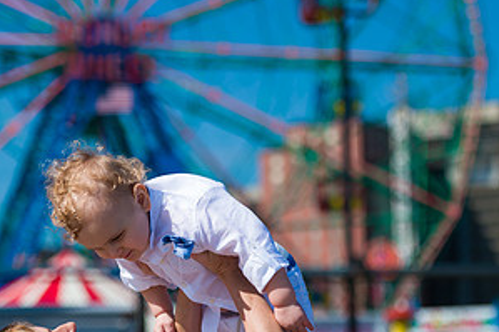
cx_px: 162
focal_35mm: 167
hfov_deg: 12.3
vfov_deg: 8.2
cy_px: 232
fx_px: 2313
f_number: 3.2
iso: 200
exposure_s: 1/6400
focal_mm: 86
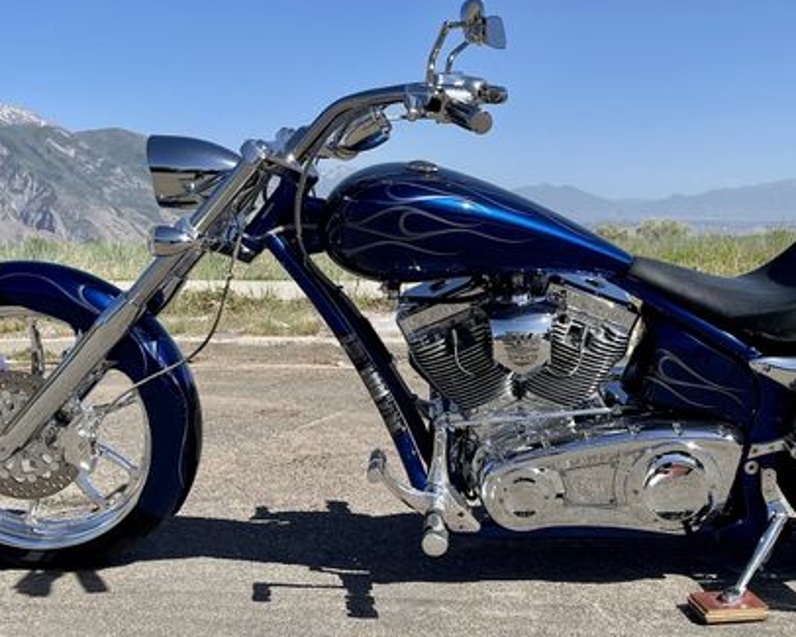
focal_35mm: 40
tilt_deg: -4.3
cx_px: 484
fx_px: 943
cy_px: 300
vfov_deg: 37.3
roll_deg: +2.2
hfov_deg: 45.5
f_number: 1.6
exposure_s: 1/2203
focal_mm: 5.1
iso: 32
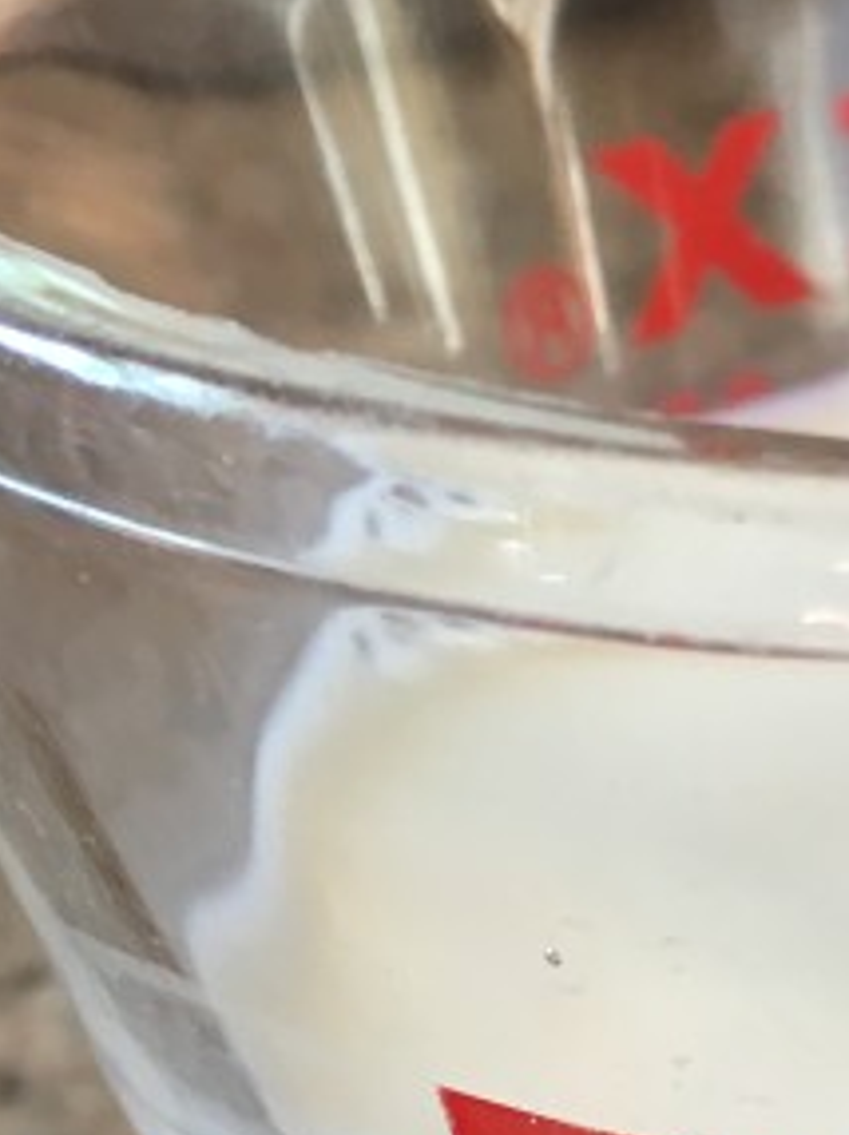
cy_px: 1191
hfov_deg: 13.3
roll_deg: +1.5
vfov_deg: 18.3
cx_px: 1301
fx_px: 3406
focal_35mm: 104
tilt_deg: -32.7
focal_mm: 4.15
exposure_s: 1/30
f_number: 2.2
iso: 50
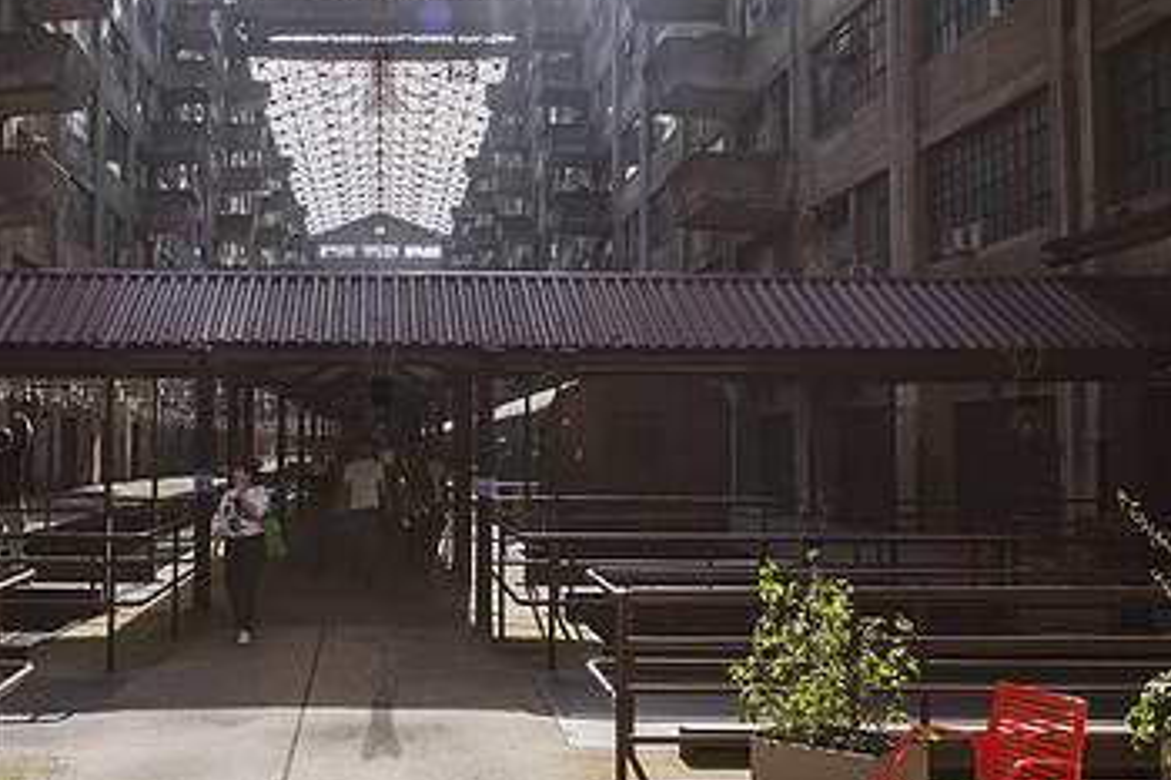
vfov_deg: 33.4
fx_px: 1300
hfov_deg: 47.6
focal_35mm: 40
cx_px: 378
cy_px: 378
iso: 800
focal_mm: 24
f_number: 6.3
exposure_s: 1/2500
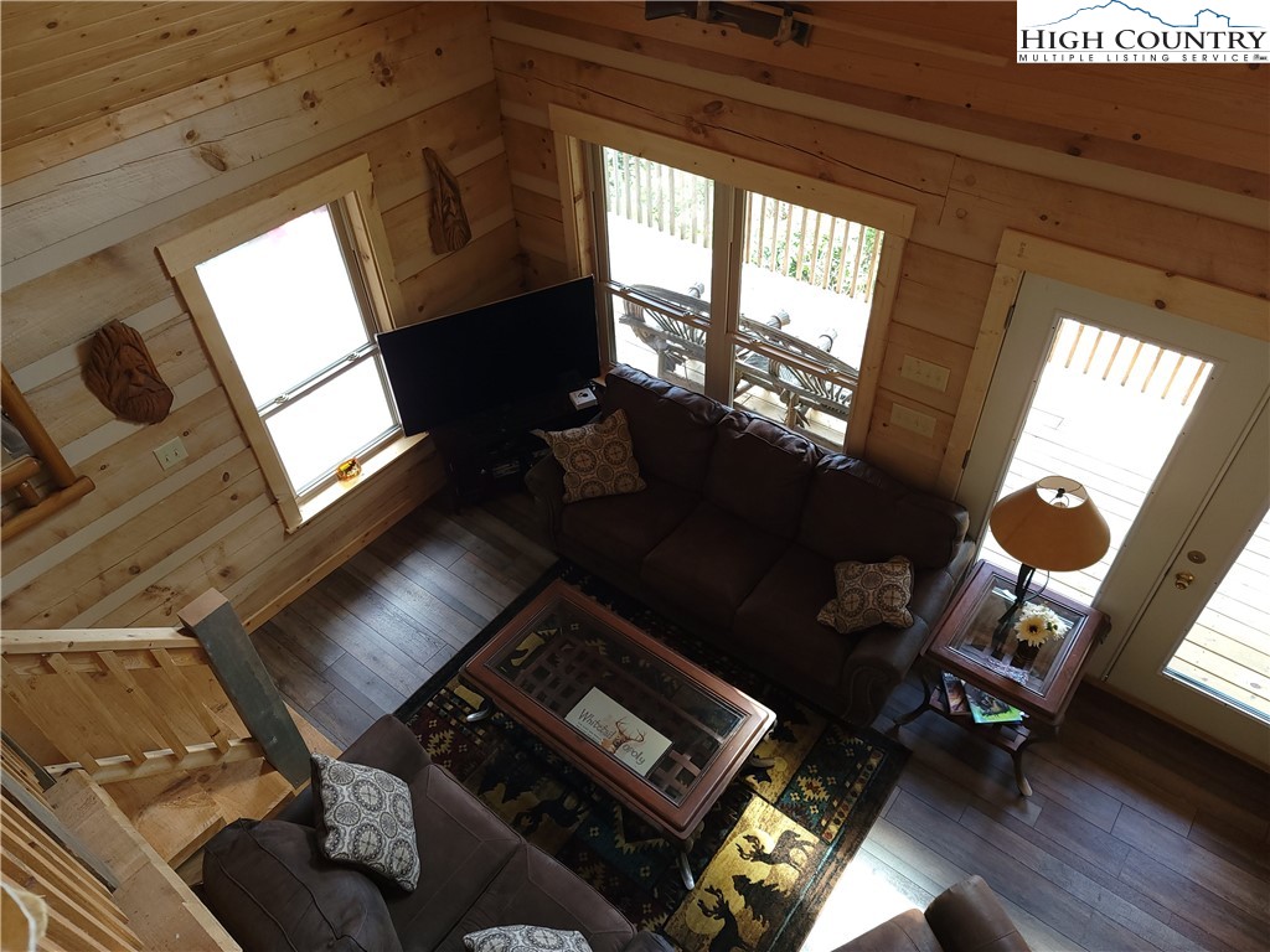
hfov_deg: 71.6
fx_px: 881
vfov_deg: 56.8
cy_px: 476
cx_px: 635
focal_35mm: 24
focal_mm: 6.7
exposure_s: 1/60
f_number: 1.8
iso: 100
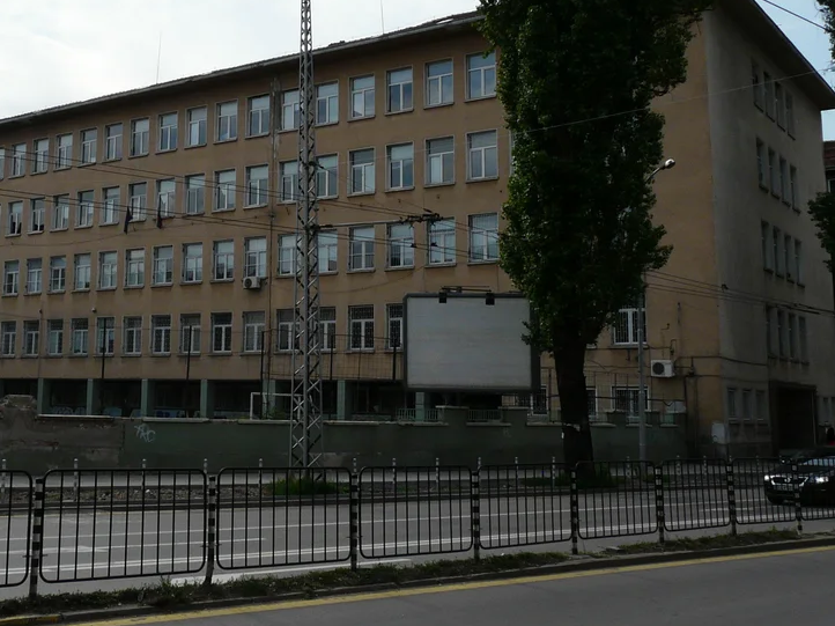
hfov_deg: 41.2
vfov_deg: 31.9
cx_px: 241
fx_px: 1085
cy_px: 211
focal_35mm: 45
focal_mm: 4.6
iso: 100
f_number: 6.3
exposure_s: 1/400
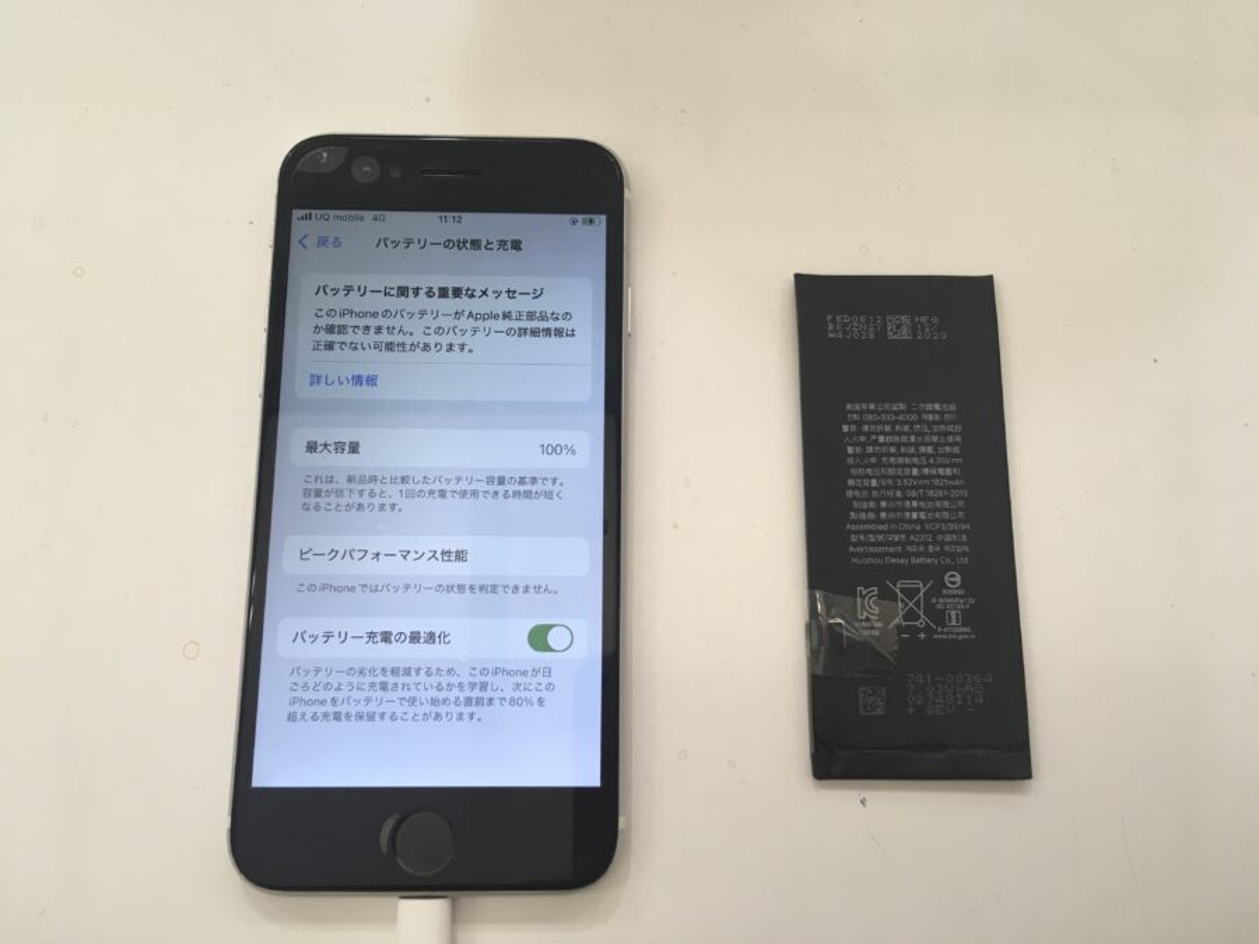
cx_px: 630
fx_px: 1055
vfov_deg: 48.2
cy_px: 472
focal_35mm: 29
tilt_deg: -78.0
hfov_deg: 61.7
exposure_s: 1/30
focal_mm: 4.15
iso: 32
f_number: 2.2
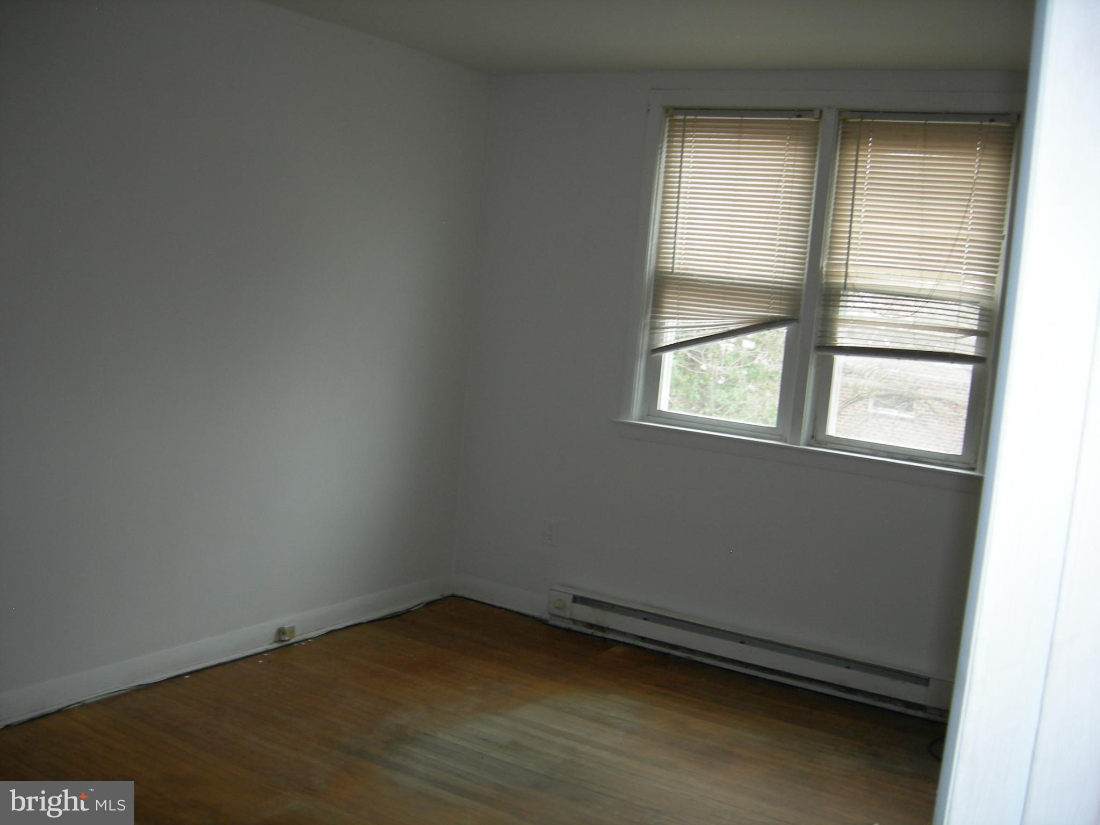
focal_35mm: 36
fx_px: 1144
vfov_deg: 39.7
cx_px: 550
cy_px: 412
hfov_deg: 51.4
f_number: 2.7
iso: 64
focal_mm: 7.5
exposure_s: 1/30
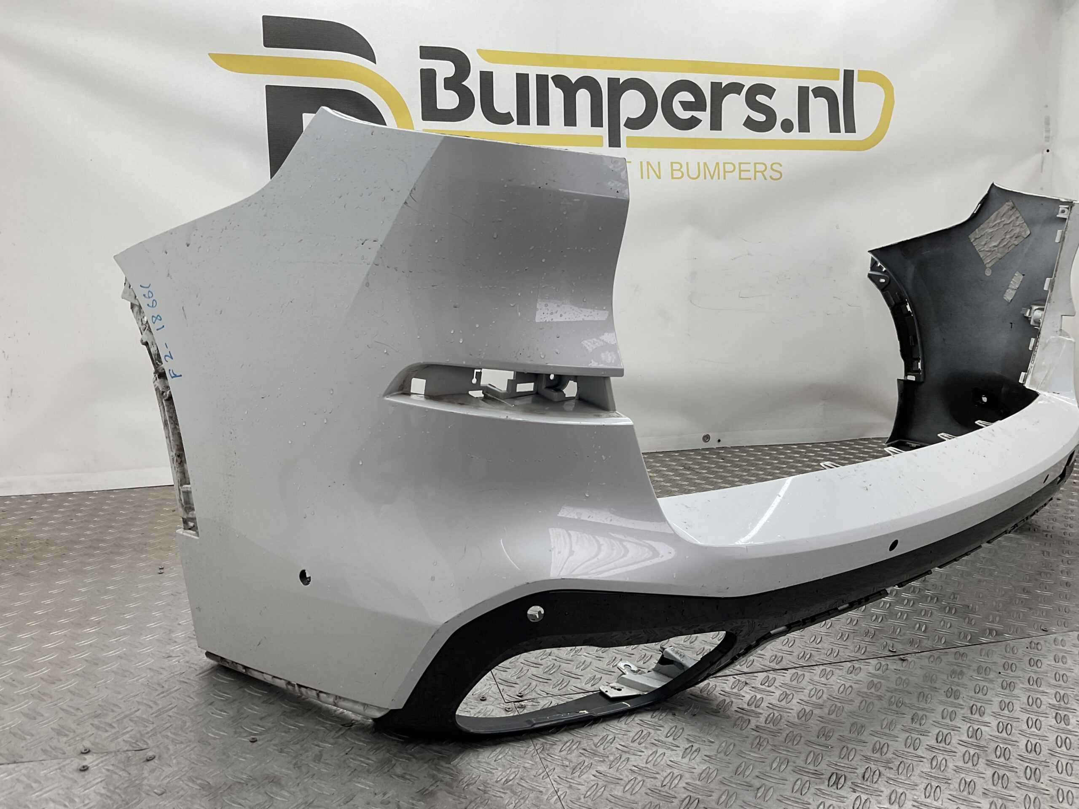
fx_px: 904
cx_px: 540
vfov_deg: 48.2
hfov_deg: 61.7
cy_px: 404
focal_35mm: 29
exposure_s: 1/100
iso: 20
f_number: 1.8
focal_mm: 3
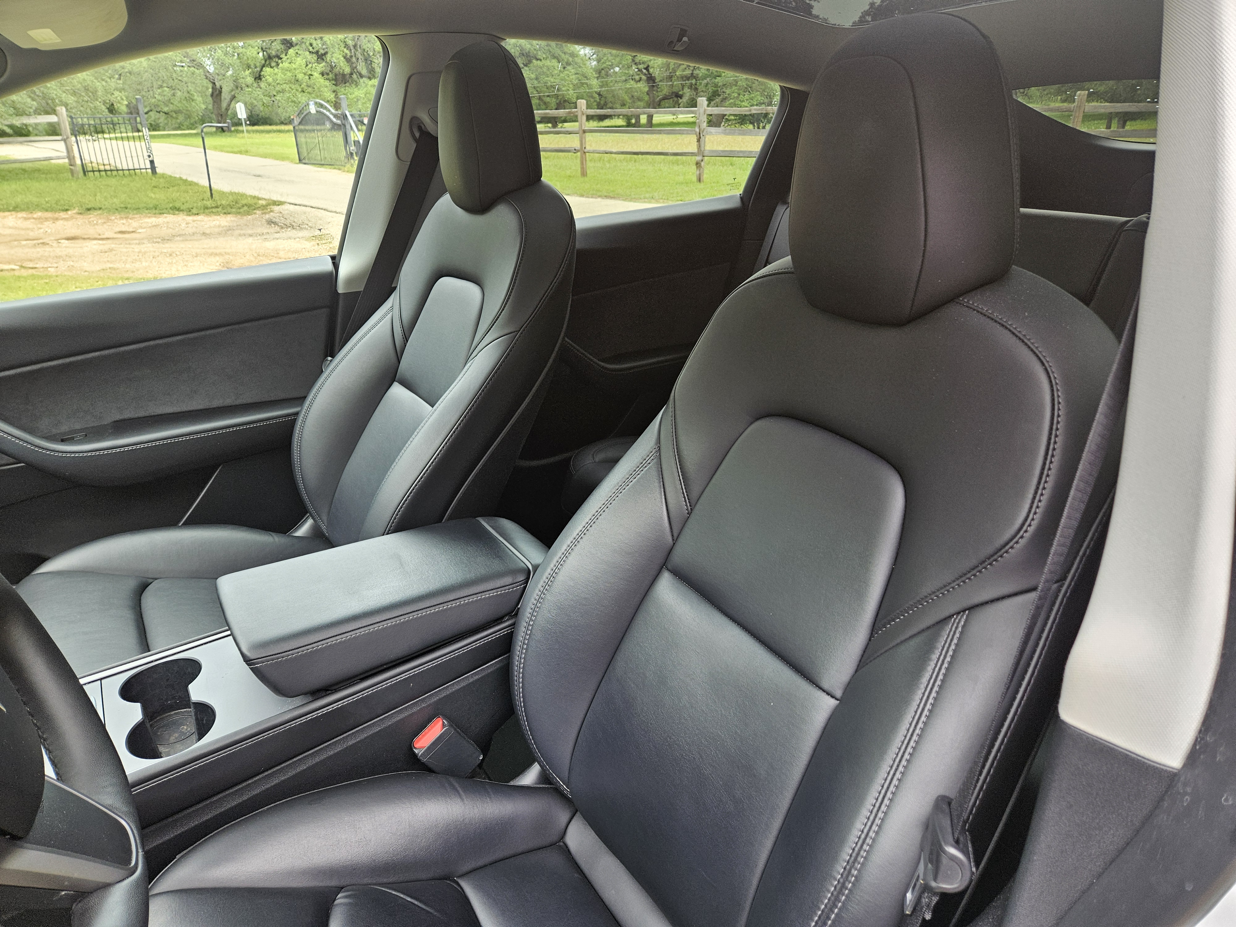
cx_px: 618
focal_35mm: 23
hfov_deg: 73.9
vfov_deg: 58.9
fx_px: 821
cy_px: 464
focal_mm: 5.4
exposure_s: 1/180
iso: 80
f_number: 1.8
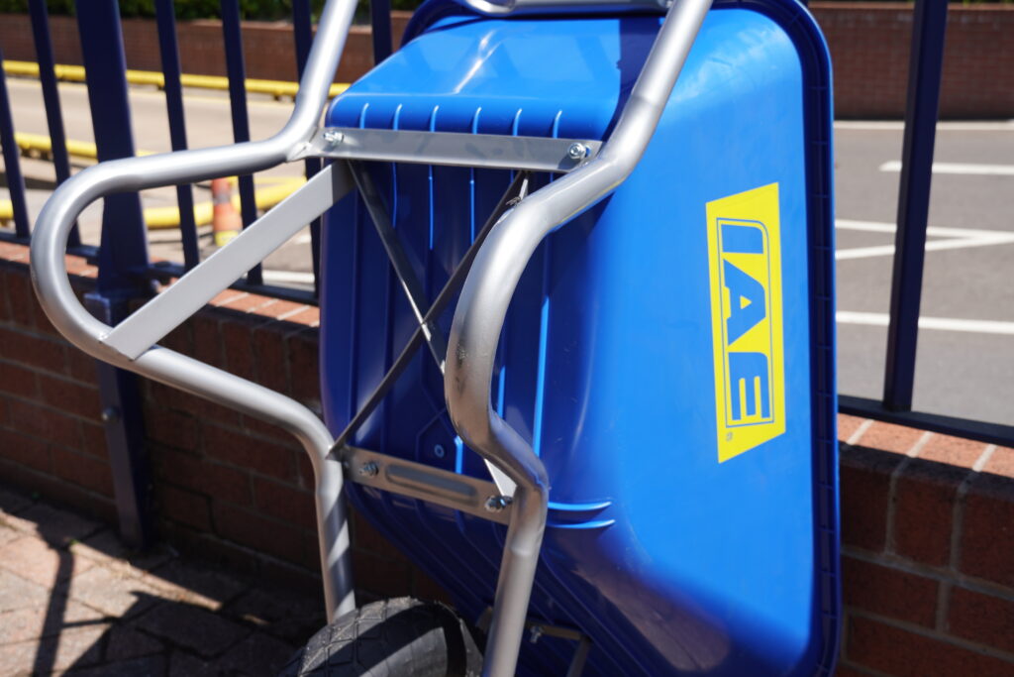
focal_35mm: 44
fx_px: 1225
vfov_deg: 30.9
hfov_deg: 45.0
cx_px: 507
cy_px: 338
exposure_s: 1/250
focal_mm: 29
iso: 100
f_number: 5.6
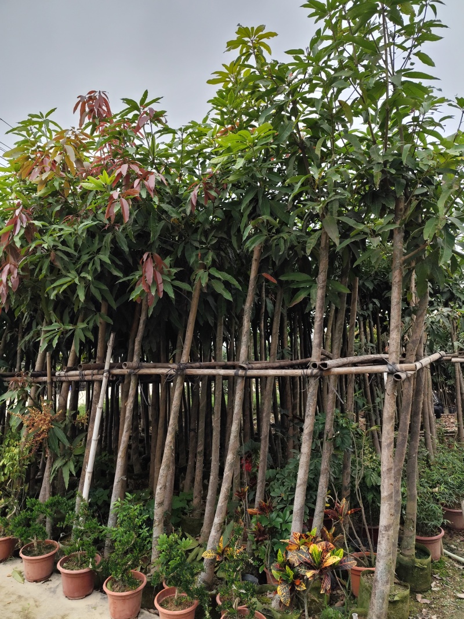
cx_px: 232
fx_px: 411
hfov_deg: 58.9
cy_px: 310
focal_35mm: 23
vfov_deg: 73.9
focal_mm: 6.19
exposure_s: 1/276
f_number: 1.65
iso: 50
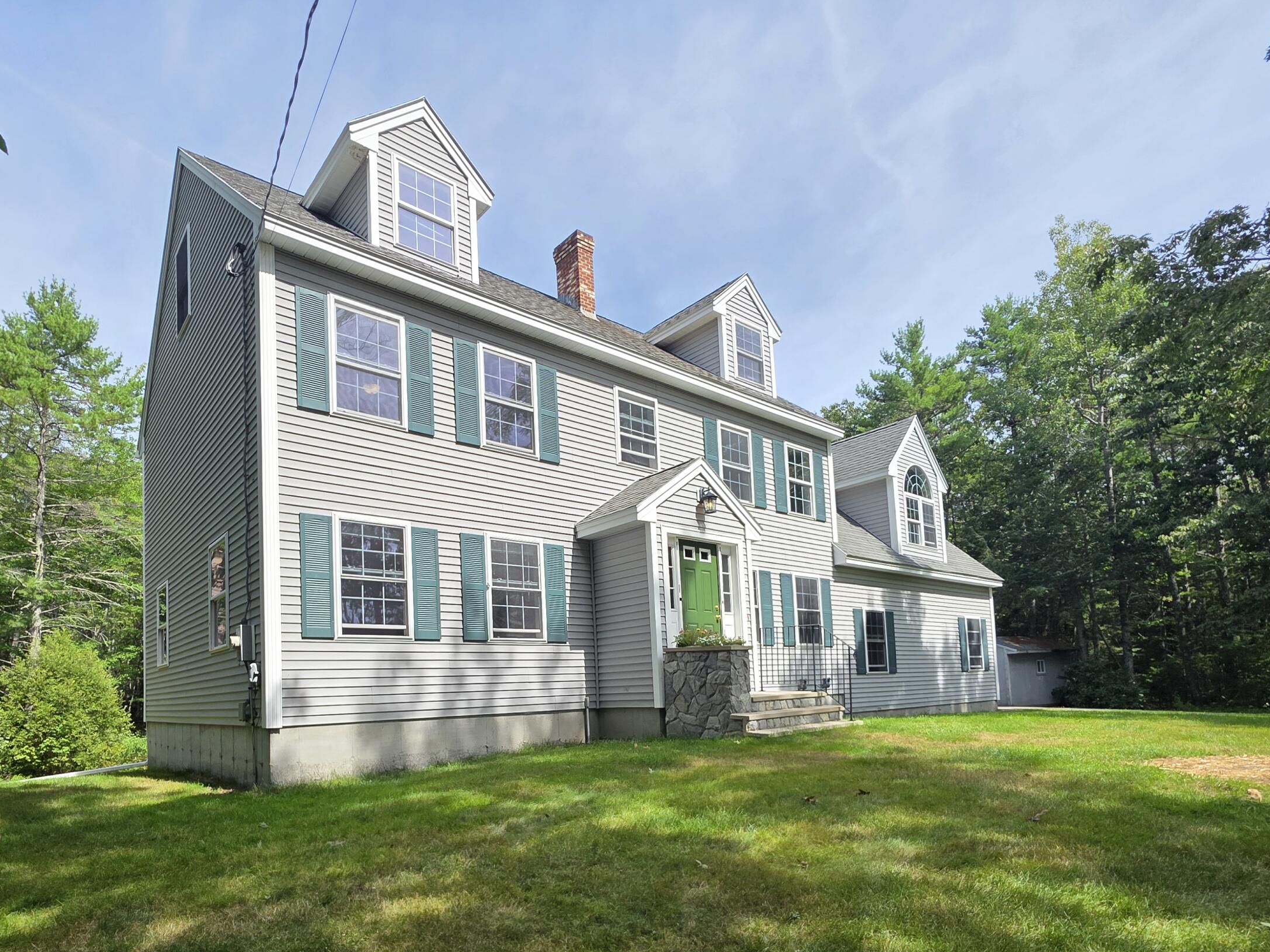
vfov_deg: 69.2
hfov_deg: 87.2
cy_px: 649
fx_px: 660
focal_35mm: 18
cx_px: 541
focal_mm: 2.2
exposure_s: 1/1053
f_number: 1.9
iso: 40
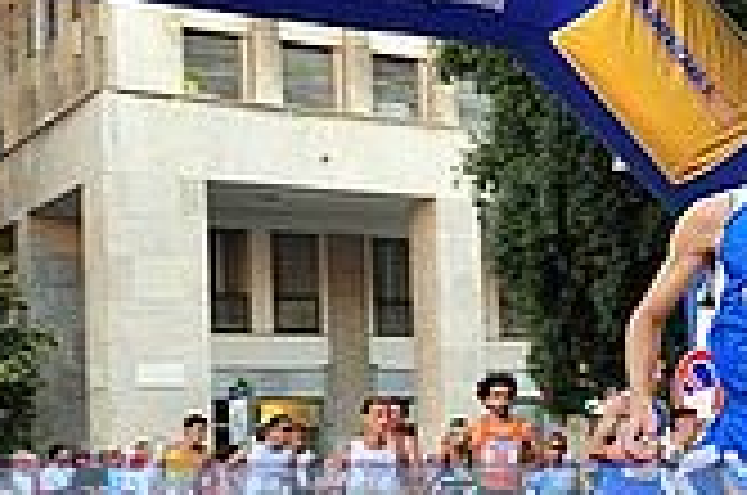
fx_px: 1802
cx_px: 994
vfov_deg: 15.5
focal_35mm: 87
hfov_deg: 21.1
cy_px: 412
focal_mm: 24
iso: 400
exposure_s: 1/400
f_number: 2.8
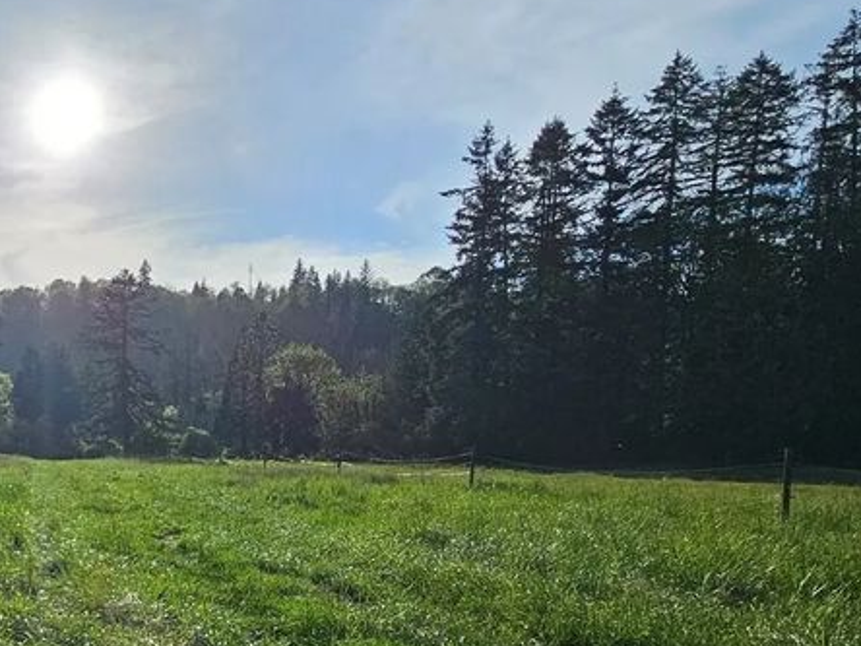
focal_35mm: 30
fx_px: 746
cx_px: -33
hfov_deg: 47.6
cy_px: 499
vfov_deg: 44.9
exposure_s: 1/4629
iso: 50
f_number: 2.2
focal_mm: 2.2
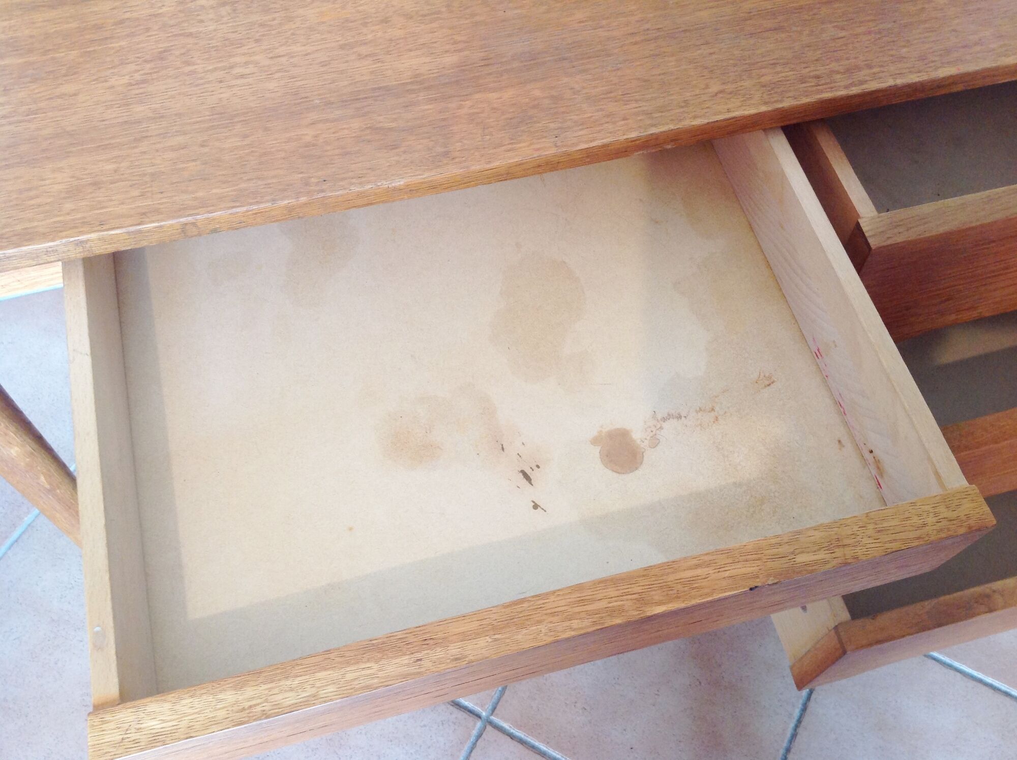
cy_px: 380
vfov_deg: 40.6
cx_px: 508
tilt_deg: -60.9
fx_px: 1027
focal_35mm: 35
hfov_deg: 52.7
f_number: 2.4
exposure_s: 1/15
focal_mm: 4.28
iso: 100
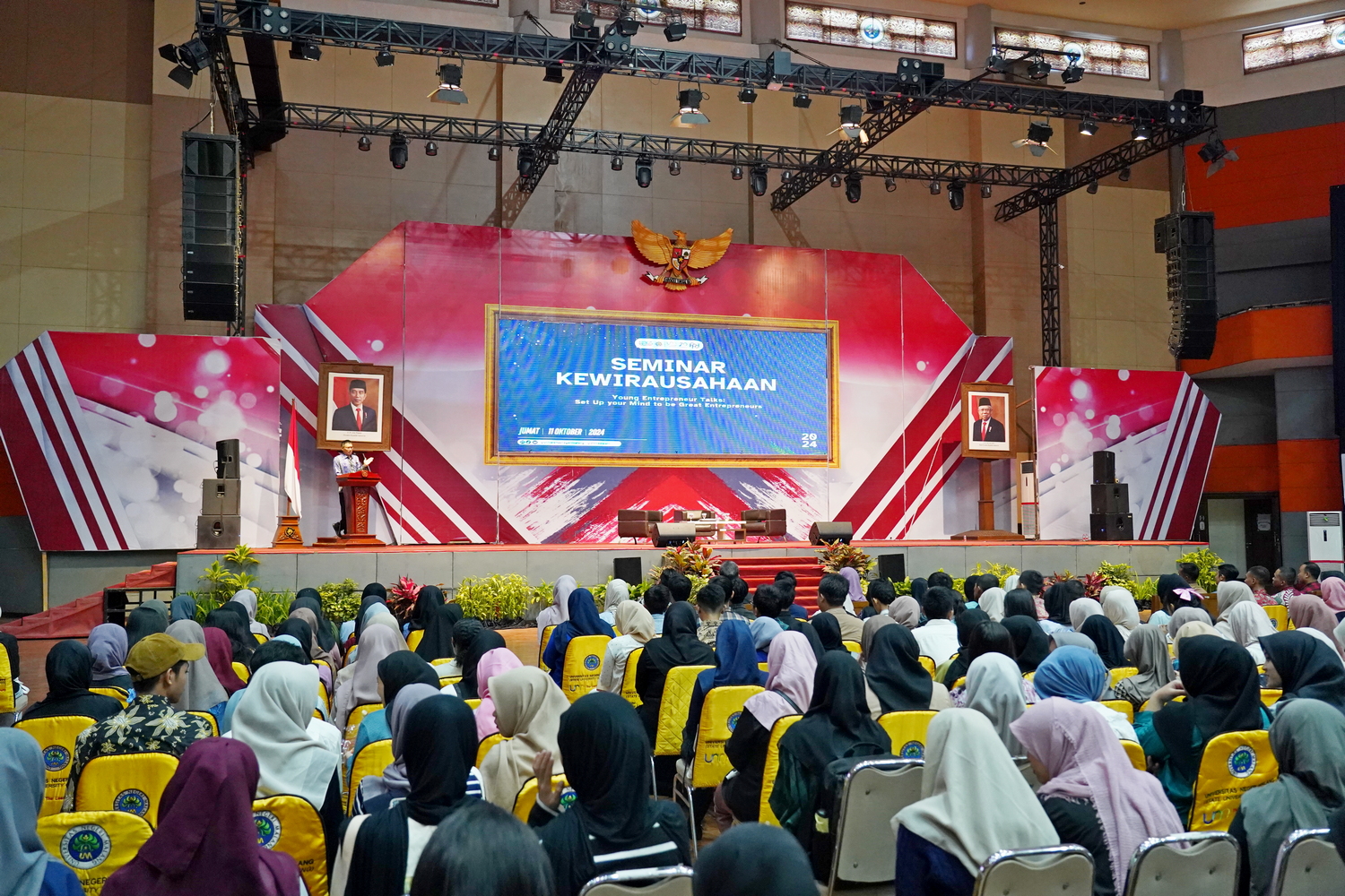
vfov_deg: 45.0
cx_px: 672
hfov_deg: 63.7
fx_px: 1083
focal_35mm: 29
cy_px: 448
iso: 5000
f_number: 4
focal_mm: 29
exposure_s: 1/160
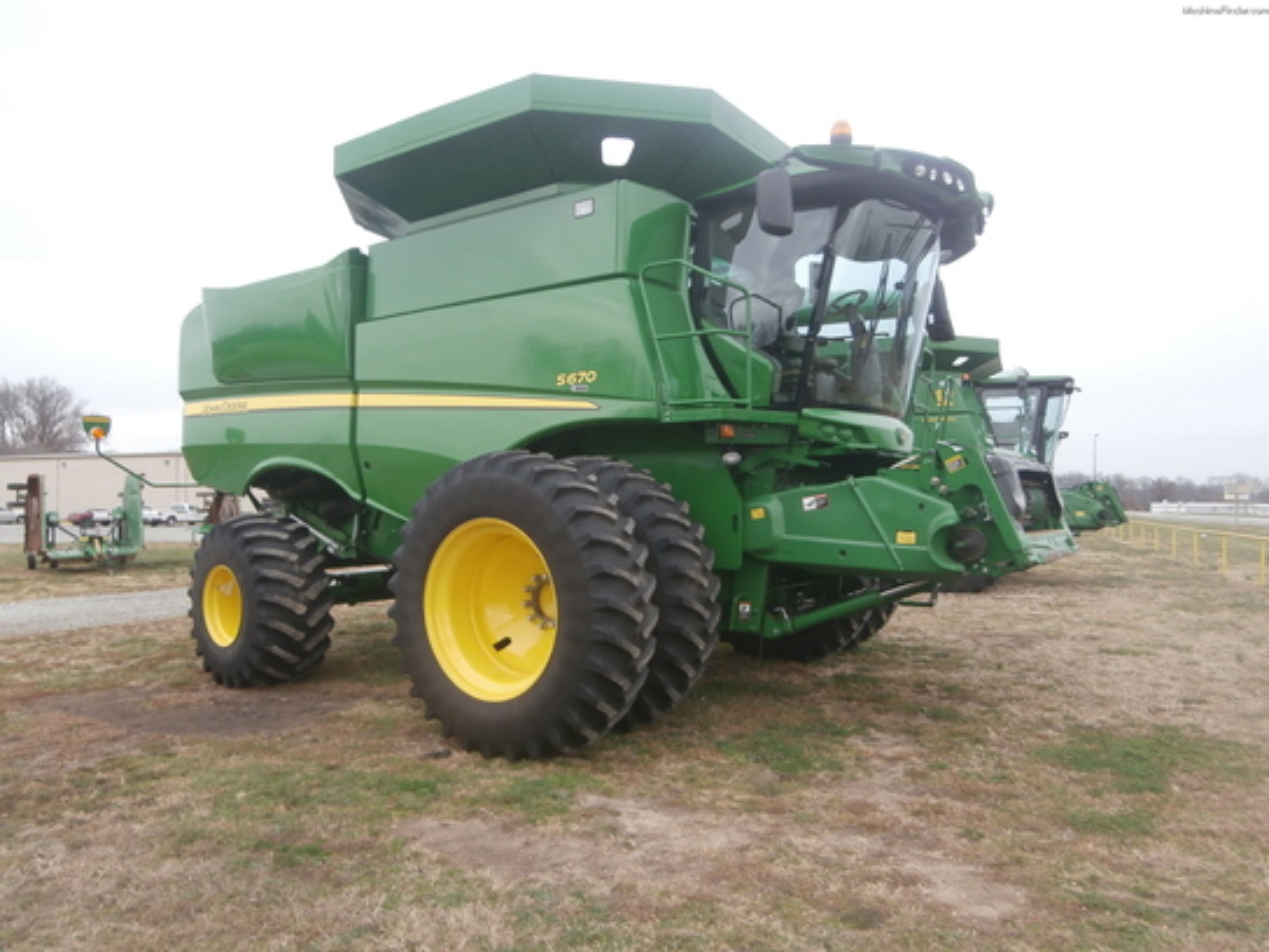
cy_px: 476
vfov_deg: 56.8
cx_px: 634
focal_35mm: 24
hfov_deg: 71.6
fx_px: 880
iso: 100
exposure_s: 1/80
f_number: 3
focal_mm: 4.2
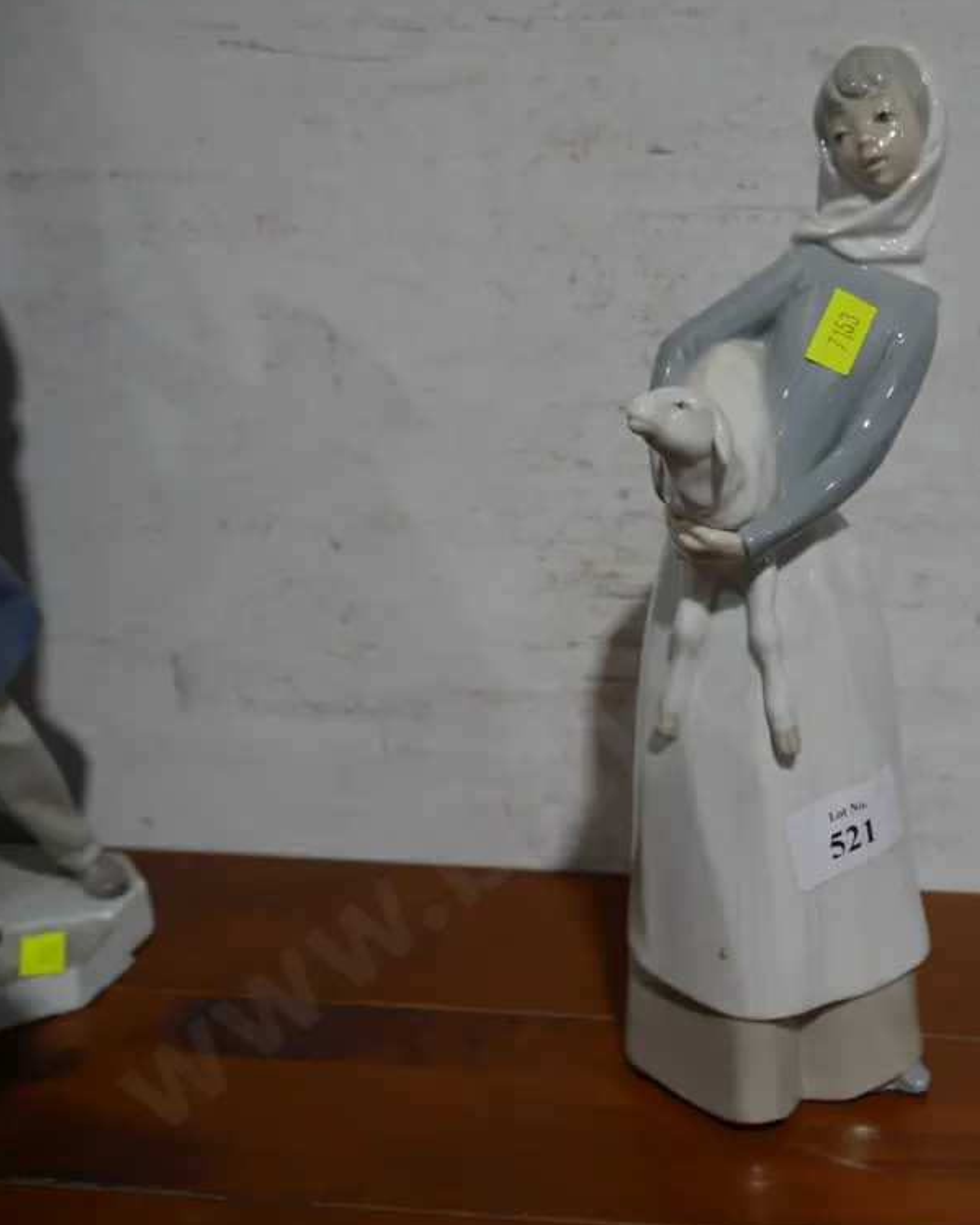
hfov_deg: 35.9
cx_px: 802
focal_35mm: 40
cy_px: 608
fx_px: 1450
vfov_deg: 45.8
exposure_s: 1/80
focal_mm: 15
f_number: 3.6
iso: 200
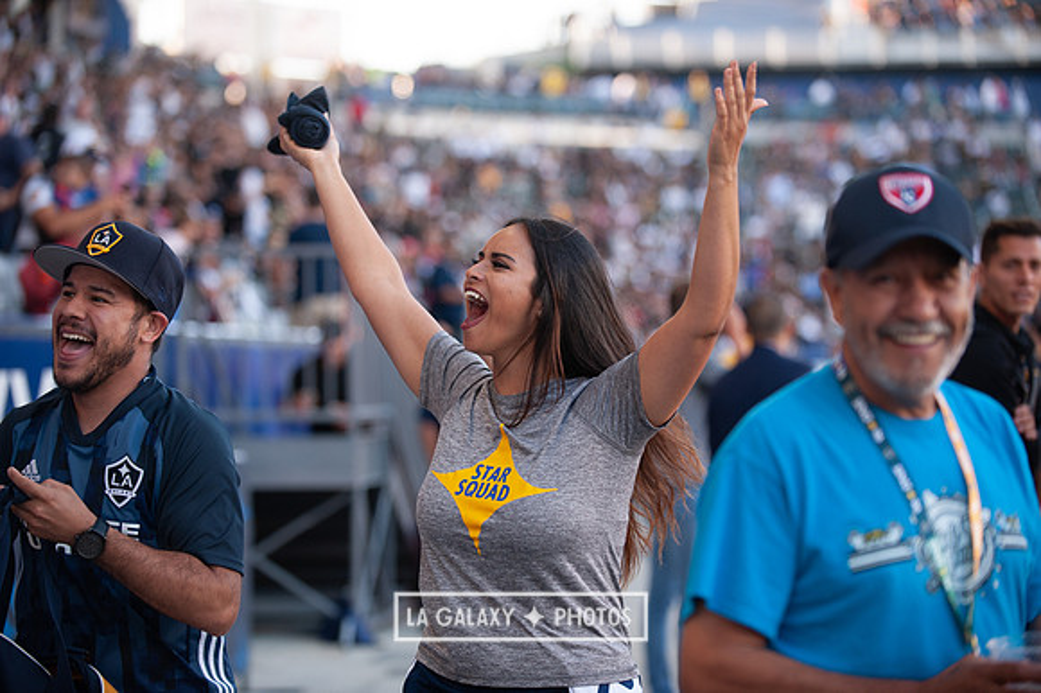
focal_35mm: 120
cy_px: 346
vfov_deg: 11.4
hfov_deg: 17.1
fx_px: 3468
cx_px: 520
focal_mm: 120
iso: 800
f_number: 2.8
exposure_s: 1/800
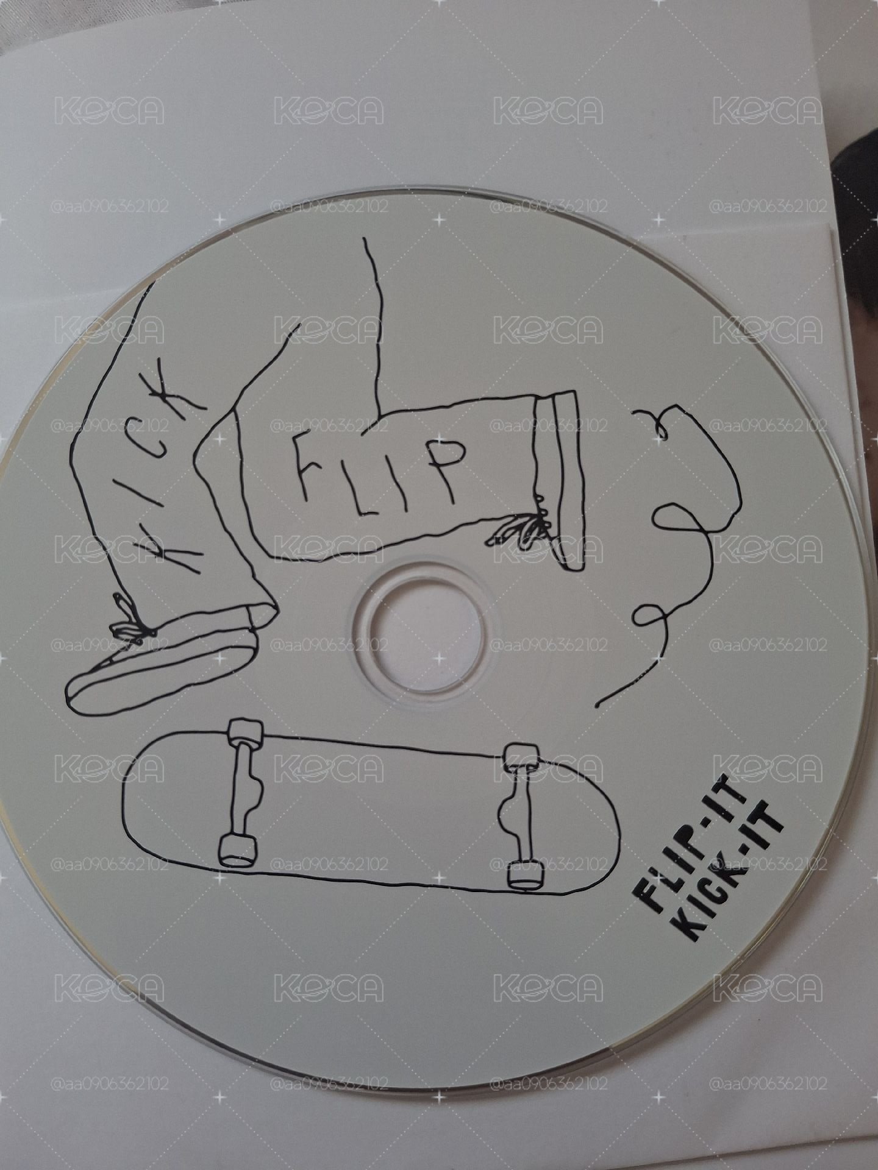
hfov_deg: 54.9
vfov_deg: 69.4
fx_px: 845
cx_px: 439
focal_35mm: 25
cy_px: 585
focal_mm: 4.69
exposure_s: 1/120
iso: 125
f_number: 1.8
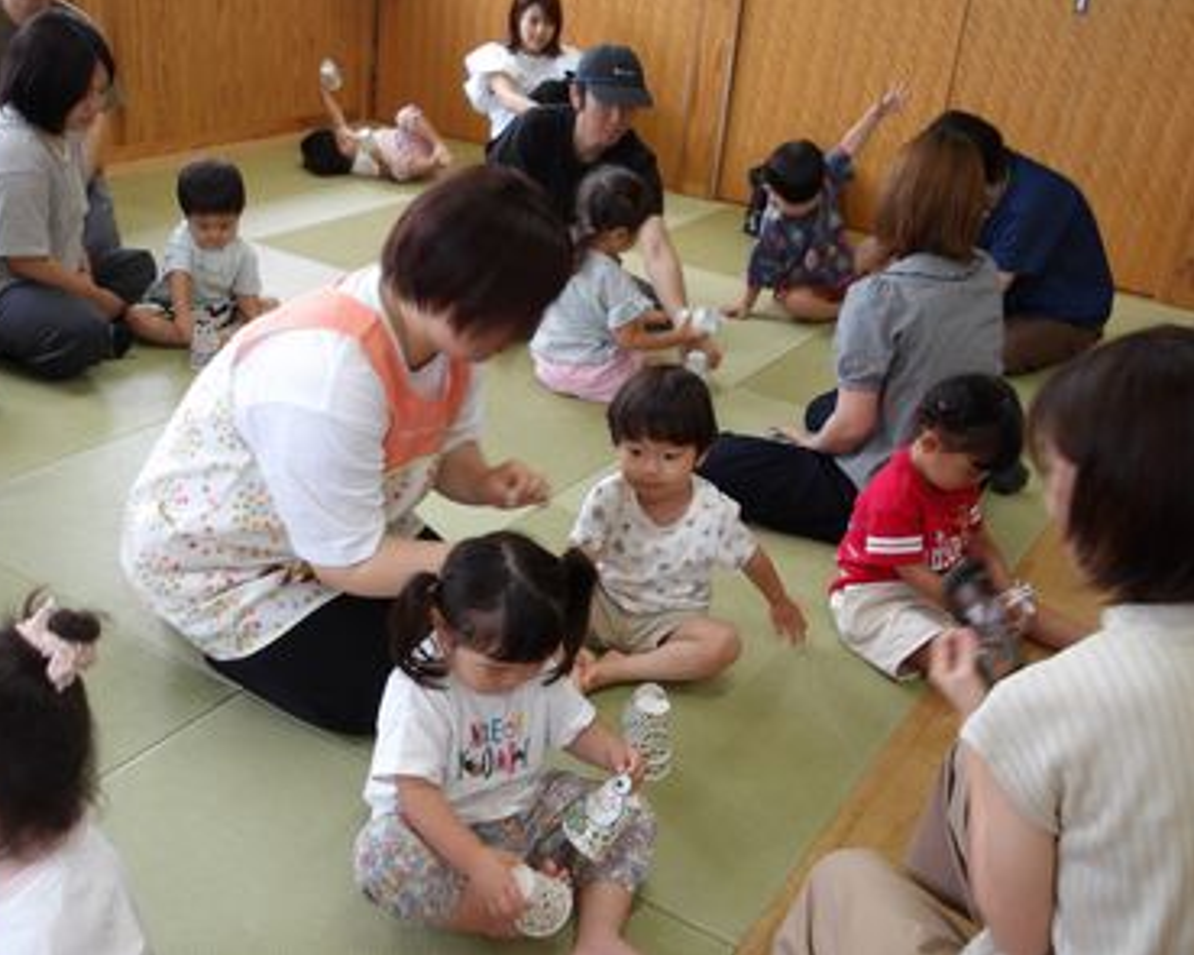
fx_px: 1272
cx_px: 553
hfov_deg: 50.2
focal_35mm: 36
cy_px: 473
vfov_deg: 41.1
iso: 127
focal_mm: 6.1
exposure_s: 1/30
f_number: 3.3
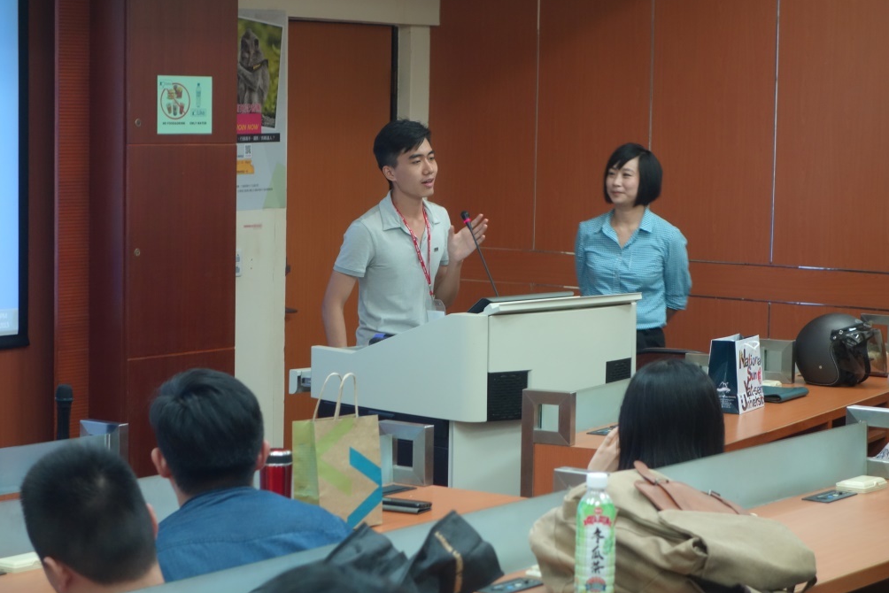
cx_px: 437
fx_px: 2519
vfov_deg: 13.4
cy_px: 296
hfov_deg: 20.0
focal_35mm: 102
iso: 800
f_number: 4.9
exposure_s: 1/30
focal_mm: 37.1
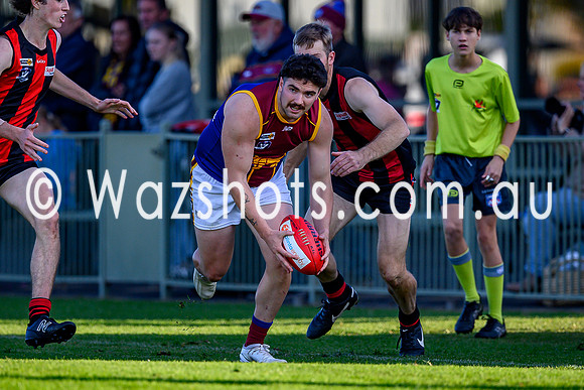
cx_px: 292
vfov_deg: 1.7
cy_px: 216
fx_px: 13084
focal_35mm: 806
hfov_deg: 2.6
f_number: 4
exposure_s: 1/2500
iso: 640
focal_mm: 500
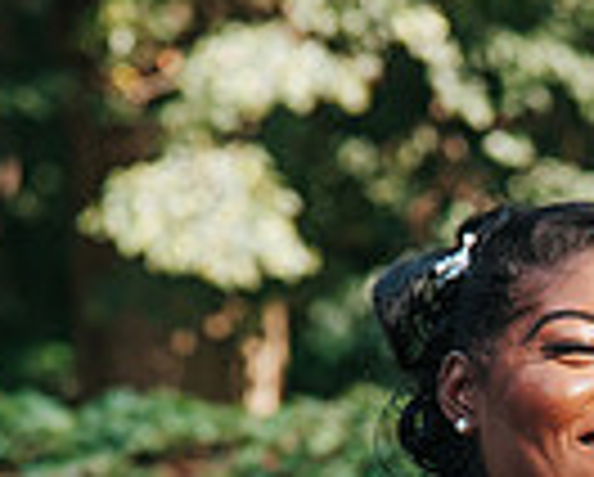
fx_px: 8134
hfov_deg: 4.2
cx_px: 770
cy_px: 650
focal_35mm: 462
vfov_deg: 3.4
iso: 400
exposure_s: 1/320
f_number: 4.5
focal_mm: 112
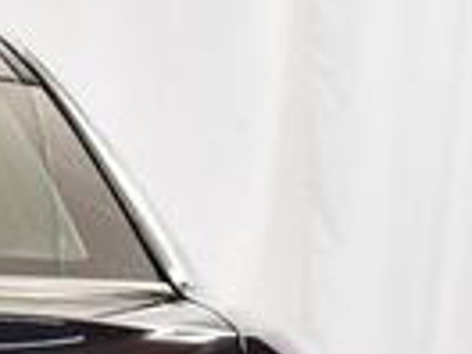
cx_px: -422
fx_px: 3436
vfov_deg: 5.8
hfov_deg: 7.6
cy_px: 590
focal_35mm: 252
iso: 1800
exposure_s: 1/125
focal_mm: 27
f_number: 4
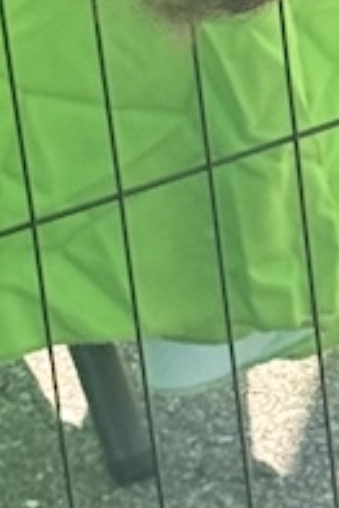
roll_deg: +0.8
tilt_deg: -35.9
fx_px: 4780
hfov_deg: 4.0
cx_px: 818
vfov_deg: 5.9
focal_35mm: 339
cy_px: 978
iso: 64
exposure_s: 1/1395
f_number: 1.78
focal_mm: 6.76
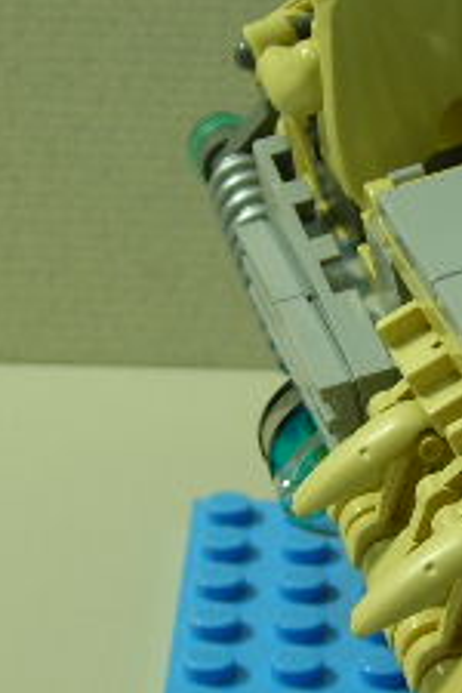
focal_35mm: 139
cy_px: 431
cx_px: 517
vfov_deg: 14.7
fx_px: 2676
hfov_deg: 9.8
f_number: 3.4
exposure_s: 1/7.4
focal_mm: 7.8
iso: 50
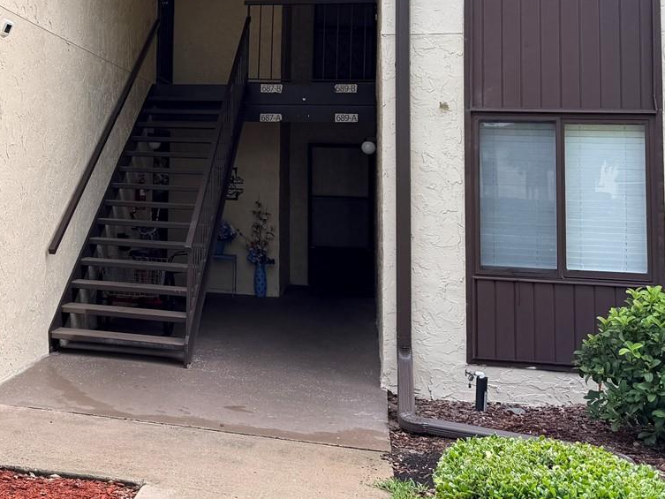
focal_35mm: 51
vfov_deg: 27.9
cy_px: 94
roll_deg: -1.5
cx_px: 76
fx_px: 980
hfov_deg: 35.4
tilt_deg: +6.1
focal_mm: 6.76
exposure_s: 1/708
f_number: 1.78
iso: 80
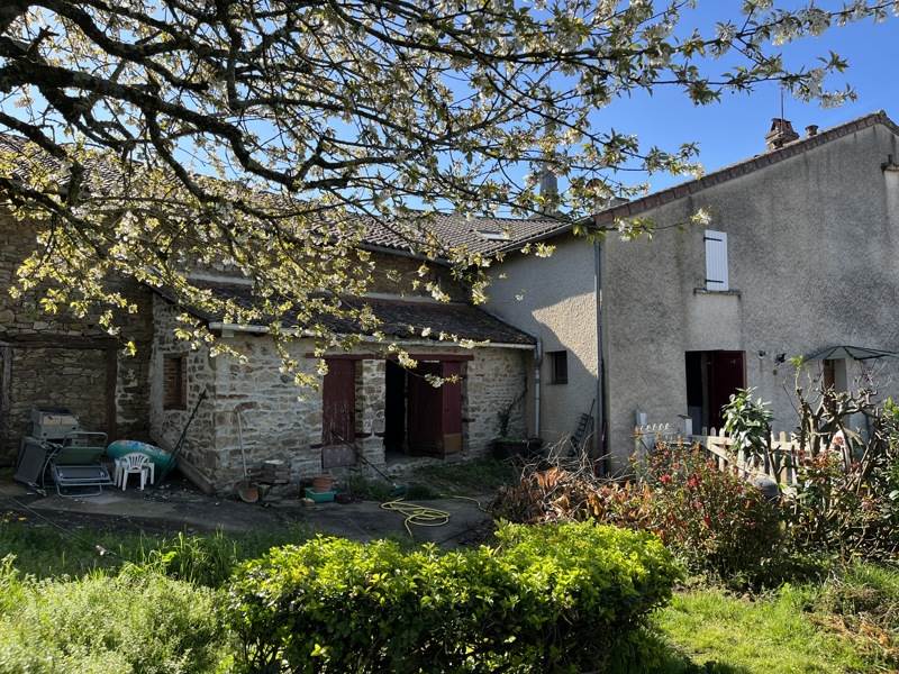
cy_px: 337
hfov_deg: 67.3
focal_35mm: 26
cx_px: 450
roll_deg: +1.5
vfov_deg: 53.1
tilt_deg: +3.6
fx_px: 675
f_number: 1.6
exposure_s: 1/920
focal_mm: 5.1
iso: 50
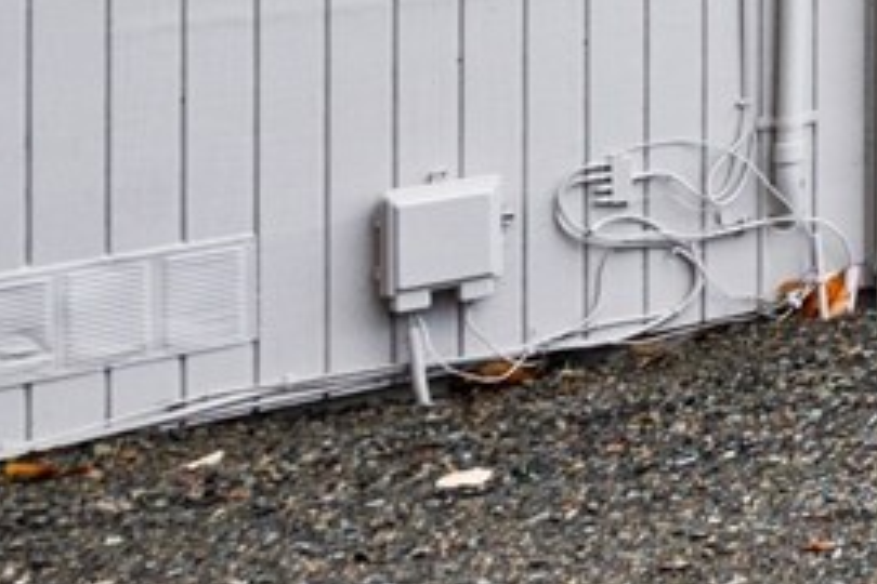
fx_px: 2144
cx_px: 2225
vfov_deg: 13.8
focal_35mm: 88
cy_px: -469
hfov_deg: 13.9
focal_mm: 14
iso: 640
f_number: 6.3
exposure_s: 1/250
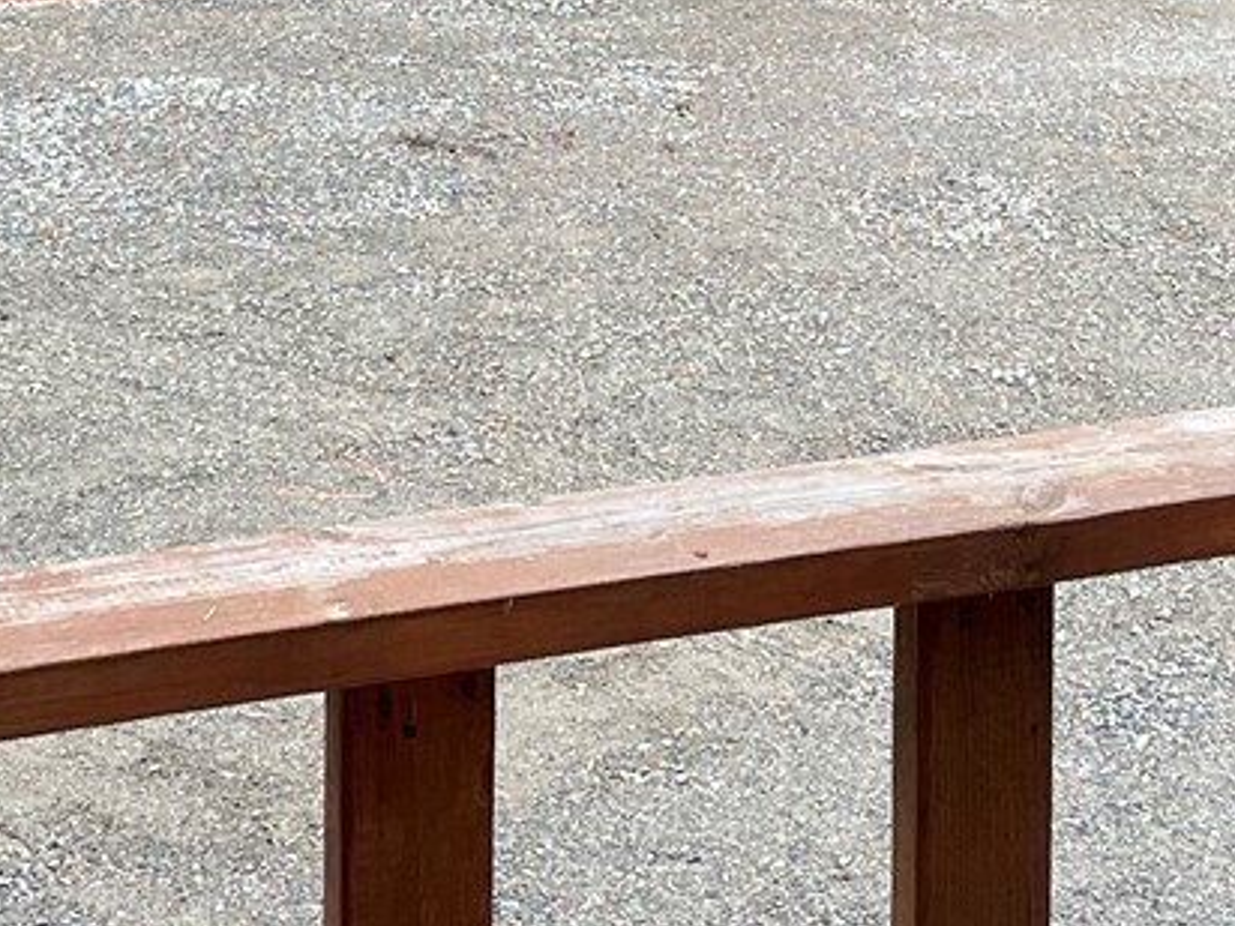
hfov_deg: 19.4
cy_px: -438
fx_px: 3603
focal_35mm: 101
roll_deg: -0.6
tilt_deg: -4.7
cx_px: 375
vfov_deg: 13.8
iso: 100
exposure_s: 1/121
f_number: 1.6
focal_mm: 4.2
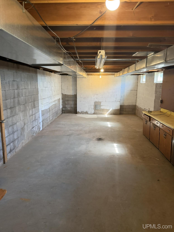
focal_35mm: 24
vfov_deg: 71.6
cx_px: 87
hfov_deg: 56.8
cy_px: 116
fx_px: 161
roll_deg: -0.4
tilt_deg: -11.7
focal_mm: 6.76
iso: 200
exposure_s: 1/60
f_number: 1.78
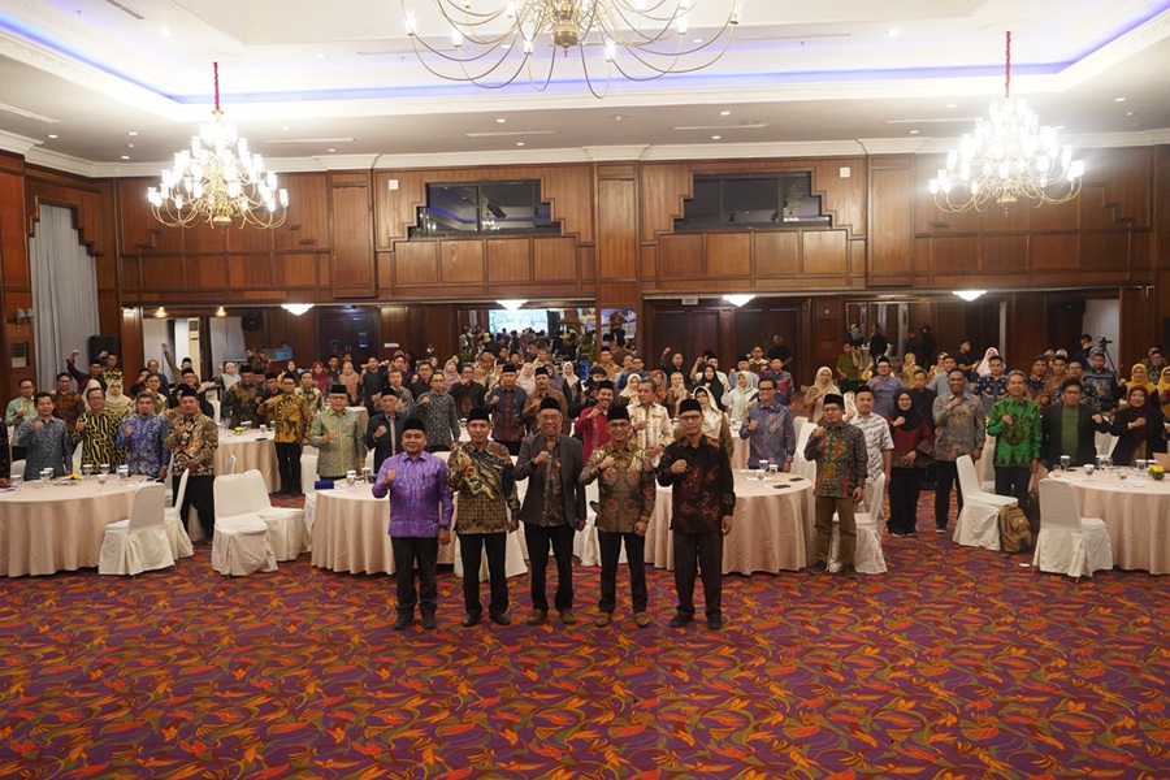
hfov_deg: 58.7
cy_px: 390
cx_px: 585
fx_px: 1040
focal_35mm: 32
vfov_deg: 41.1
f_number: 4.5
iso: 8000
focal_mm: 32
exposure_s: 1/160
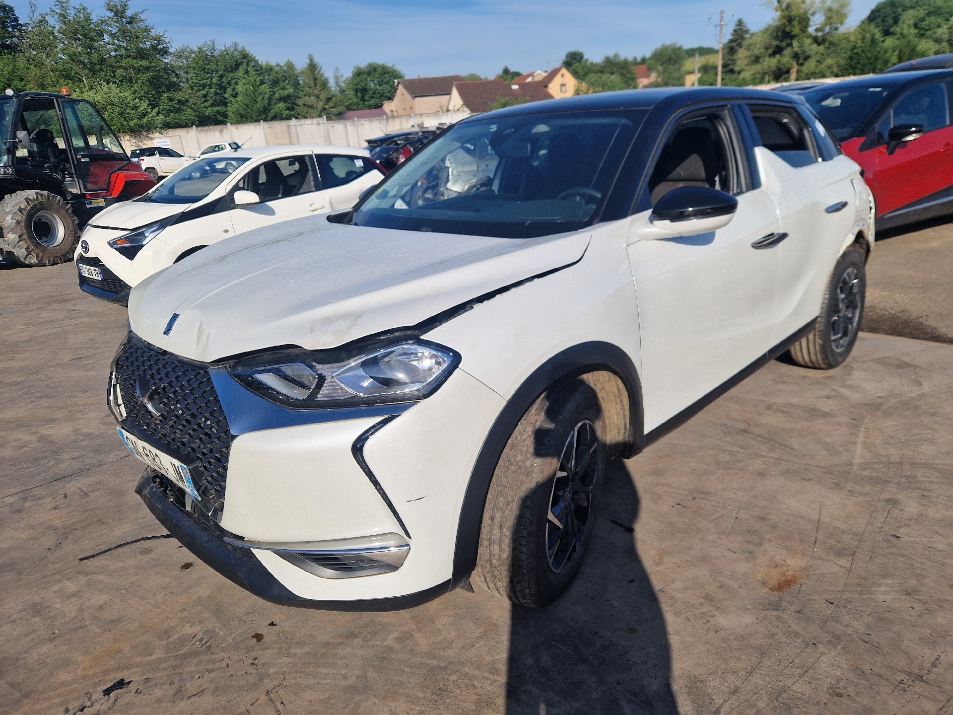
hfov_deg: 73.9
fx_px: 633
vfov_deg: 58.9
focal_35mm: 23
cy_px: 358
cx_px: 476
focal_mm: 5.4
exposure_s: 1/2500
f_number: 1.8
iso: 50
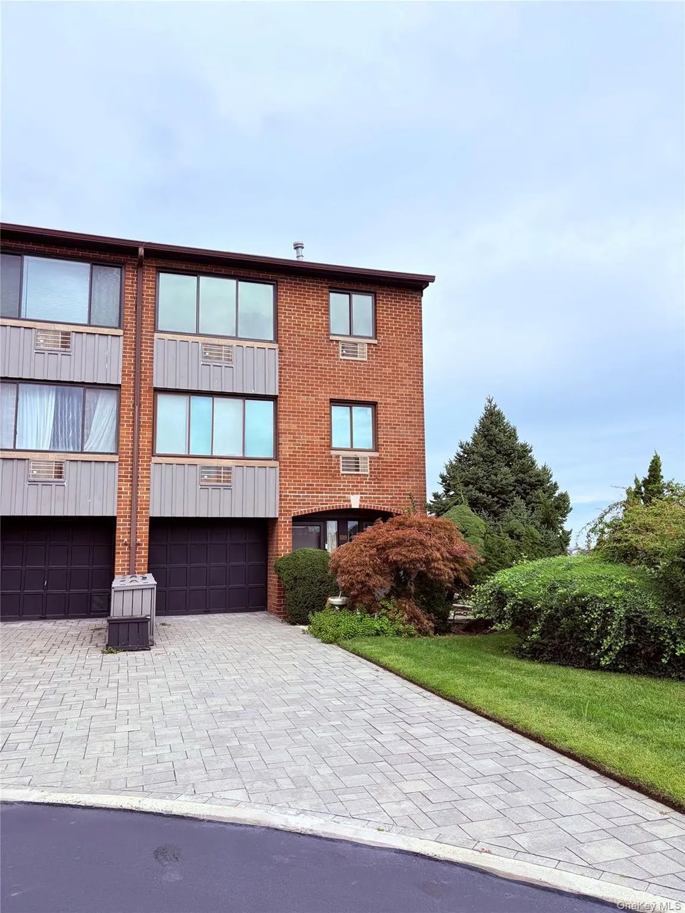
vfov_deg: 67.3
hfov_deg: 53.1
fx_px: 686
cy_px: 456
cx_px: 342
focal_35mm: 26
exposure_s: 1/920
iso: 50
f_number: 1.6
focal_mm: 5.96
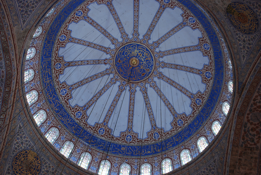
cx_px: 130
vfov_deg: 32.0
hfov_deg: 46.3
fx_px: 305
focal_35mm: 42
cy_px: 88
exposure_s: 1/10
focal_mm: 28
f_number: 3.5
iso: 400
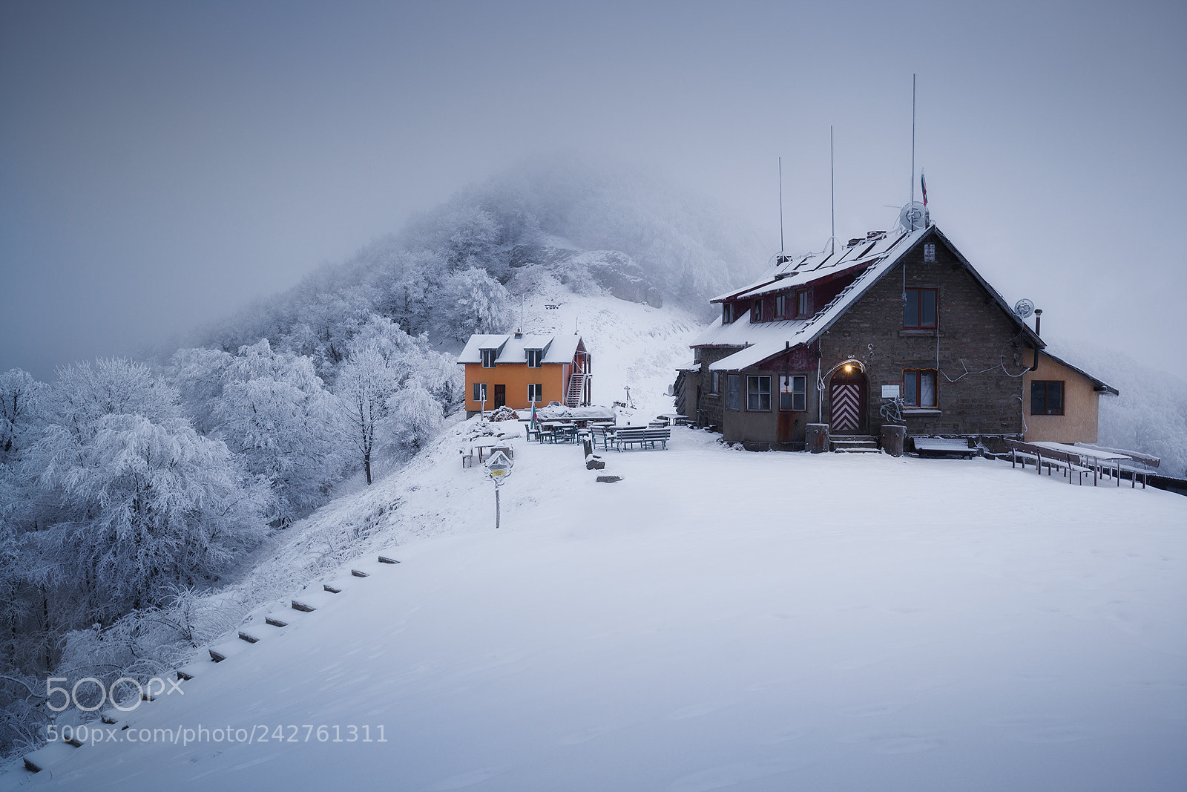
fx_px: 989
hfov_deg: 61.9
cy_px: 396
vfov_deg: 43.6
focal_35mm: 30
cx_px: 594
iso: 100
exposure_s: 1/30
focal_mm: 30
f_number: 4
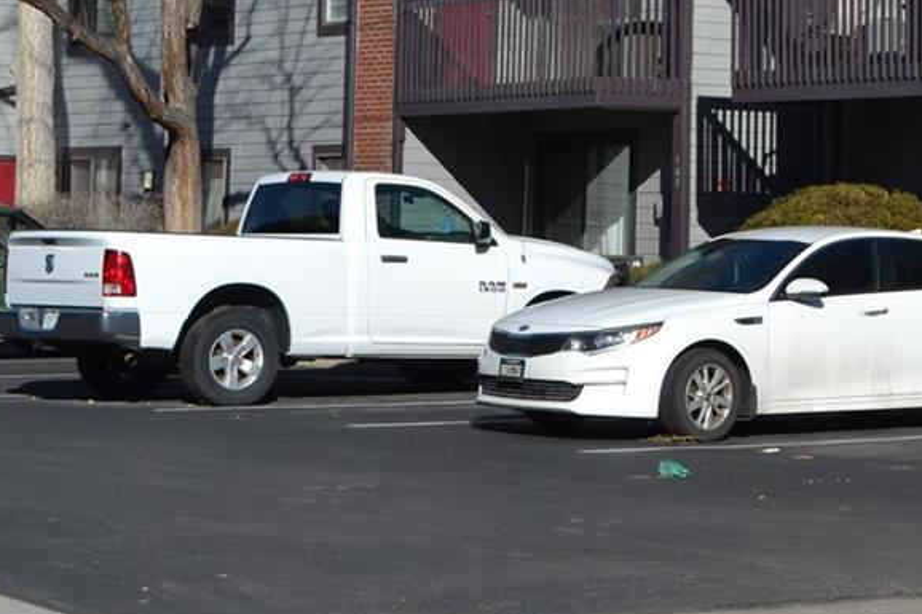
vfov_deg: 11.2
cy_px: -132
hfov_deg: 16.6
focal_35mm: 120
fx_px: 3082
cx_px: 979
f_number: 9
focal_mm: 29
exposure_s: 1/320
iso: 100
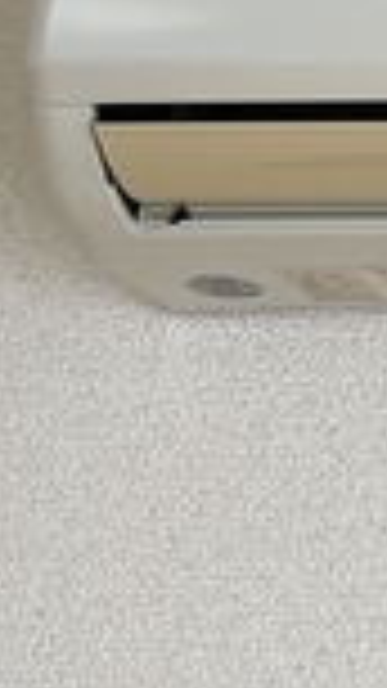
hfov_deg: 9.6
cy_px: -49
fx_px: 2026
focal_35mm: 111
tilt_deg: +27.7
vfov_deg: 18.6
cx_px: 945
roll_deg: -1.6
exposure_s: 1/121
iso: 32
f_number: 1.6
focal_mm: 4.2
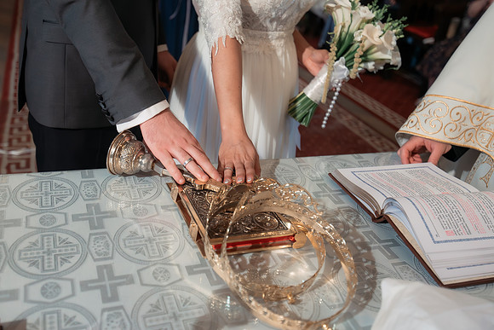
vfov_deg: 34.9
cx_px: 221
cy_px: 170
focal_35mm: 38
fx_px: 524
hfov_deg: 50.4
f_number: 2.8
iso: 4000
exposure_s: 1/200
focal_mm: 30
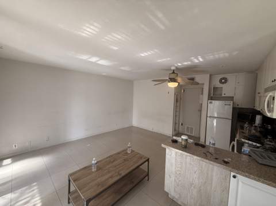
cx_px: 138
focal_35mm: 14
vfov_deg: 85.6
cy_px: 103
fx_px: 112
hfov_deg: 102.1
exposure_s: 1/120
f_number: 2.2
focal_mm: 2.22
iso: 125
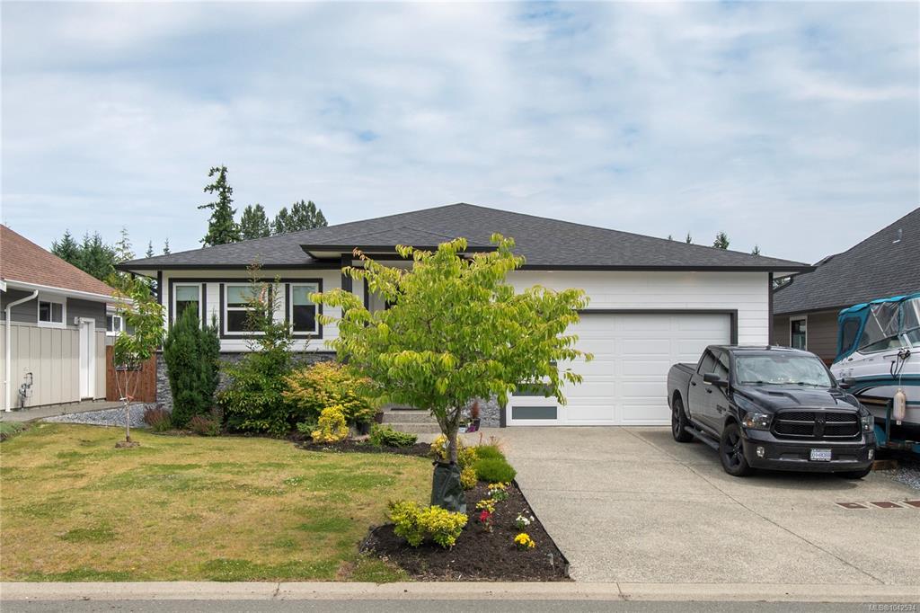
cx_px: 460
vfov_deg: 43.6
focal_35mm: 30
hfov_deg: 61.9
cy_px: 306
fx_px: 766
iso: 320
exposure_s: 1/640
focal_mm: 20
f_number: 11
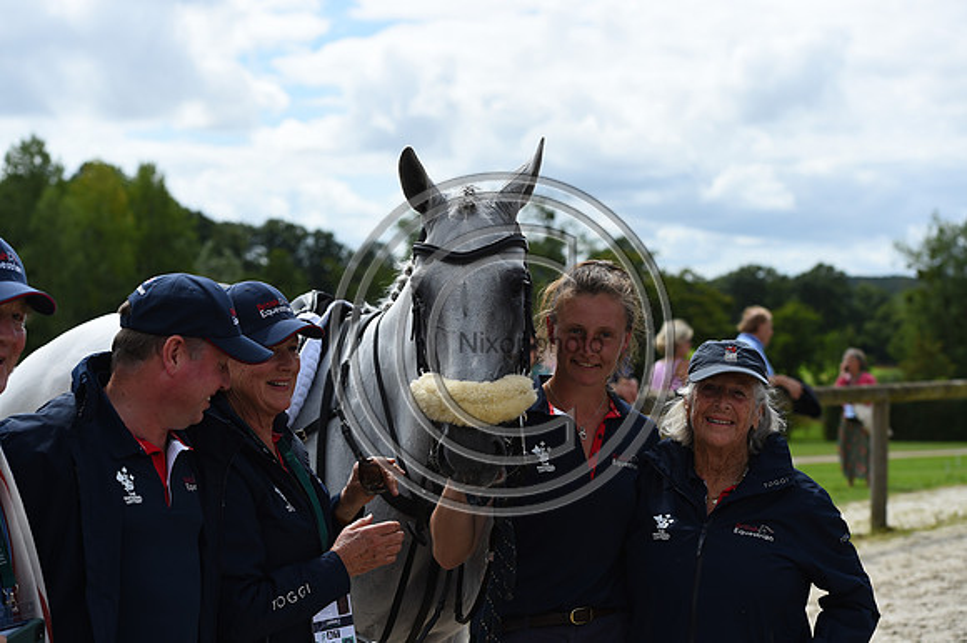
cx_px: 484
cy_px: 322
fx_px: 1879
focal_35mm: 70
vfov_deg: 19.4
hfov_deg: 28.9
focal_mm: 70
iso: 100
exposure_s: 1/1000
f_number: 5
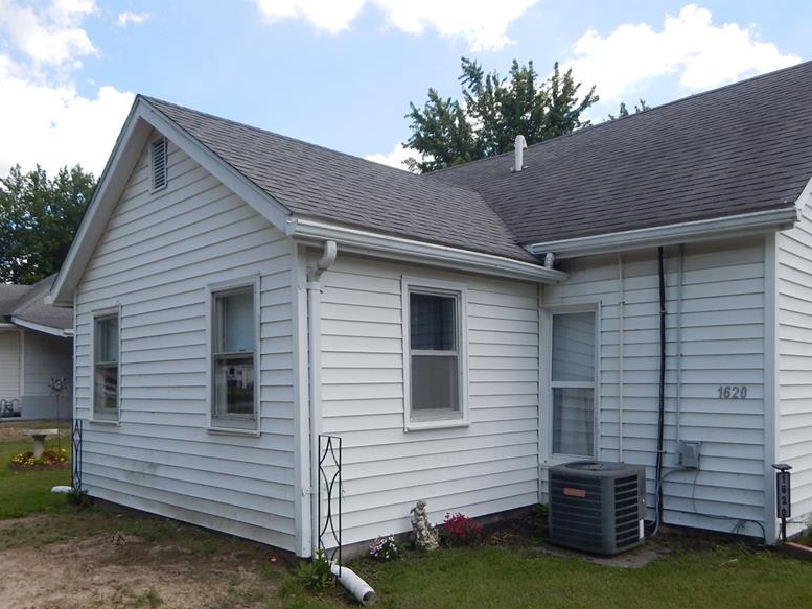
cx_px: 386
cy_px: 370
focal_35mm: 29
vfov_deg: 47.9
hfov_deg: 61.6
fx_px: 680
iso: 125
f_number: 3
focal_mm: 4
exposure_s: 1/800
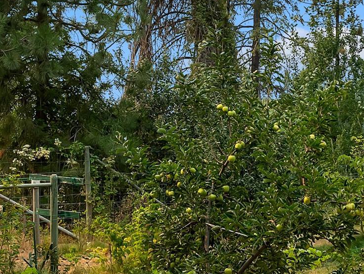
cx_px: 372
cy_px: 182
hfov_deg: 24.2
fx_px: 806
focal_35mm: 77
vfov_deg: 19.2
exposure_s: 1/100
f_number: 8
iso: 100
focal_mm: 28.6
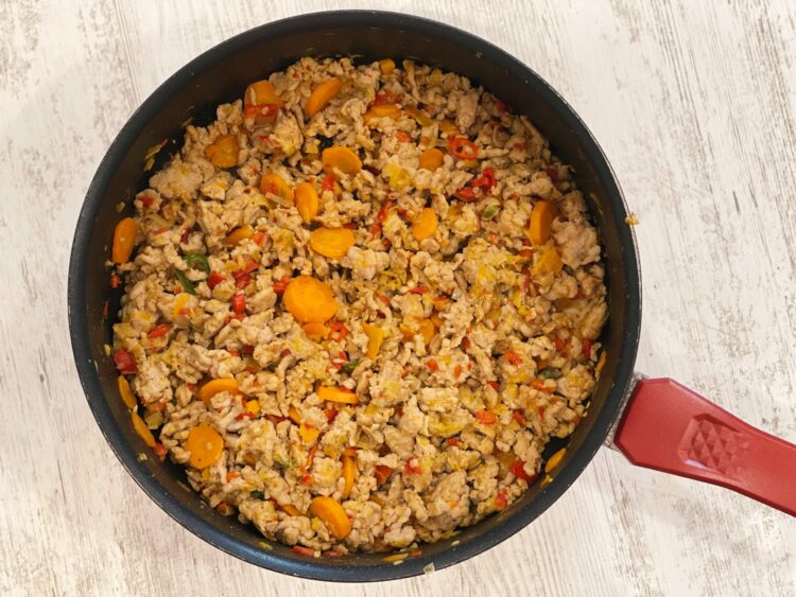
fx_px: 1472
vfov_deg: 22.9
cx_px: 398
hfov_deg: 30.3
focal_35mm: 64
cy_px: 298
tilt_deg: -86.9
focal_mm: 7.5
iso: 160
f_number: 2.2
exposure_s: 1/50
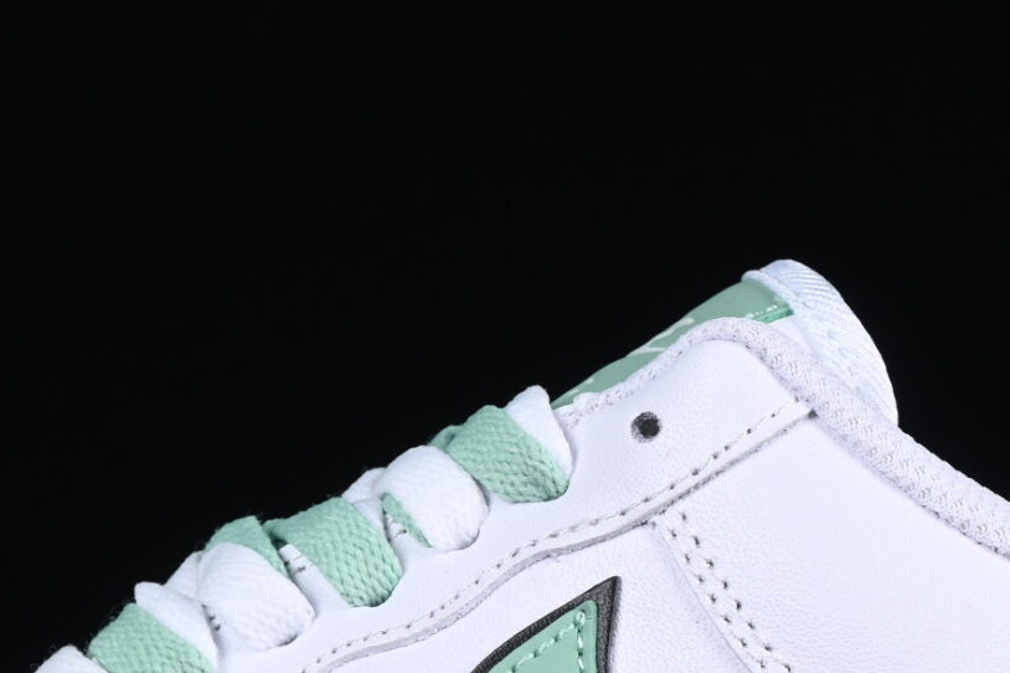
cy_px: 754
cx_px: 465
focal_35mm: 236
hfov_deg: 8.7
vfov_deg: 5.8
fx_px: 6618
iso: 160
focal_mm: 50
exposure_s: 1/80
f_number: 8
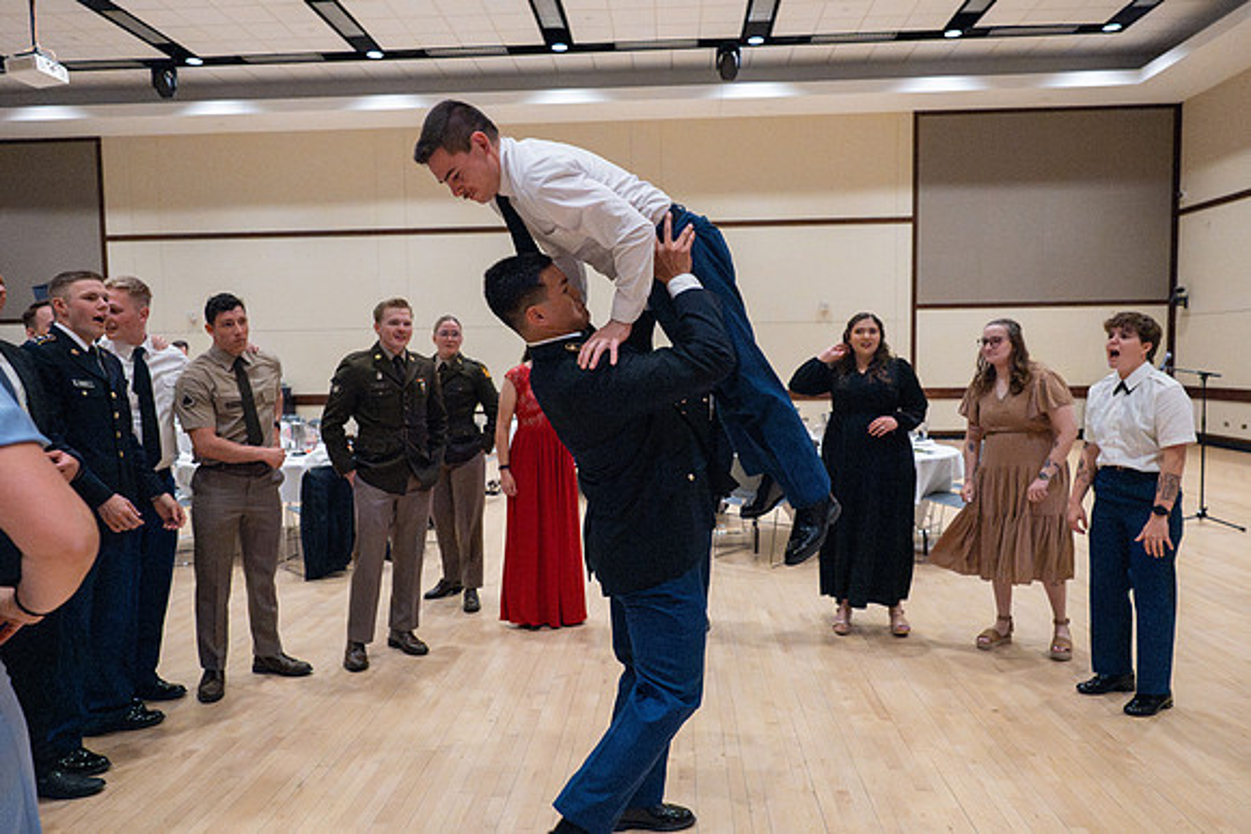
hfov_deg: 70.5
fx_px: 885
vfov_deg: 50.5
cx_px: 626
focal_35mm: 25
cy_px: 417
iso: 20000
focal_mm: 24
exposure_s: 1/400
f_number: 3.5
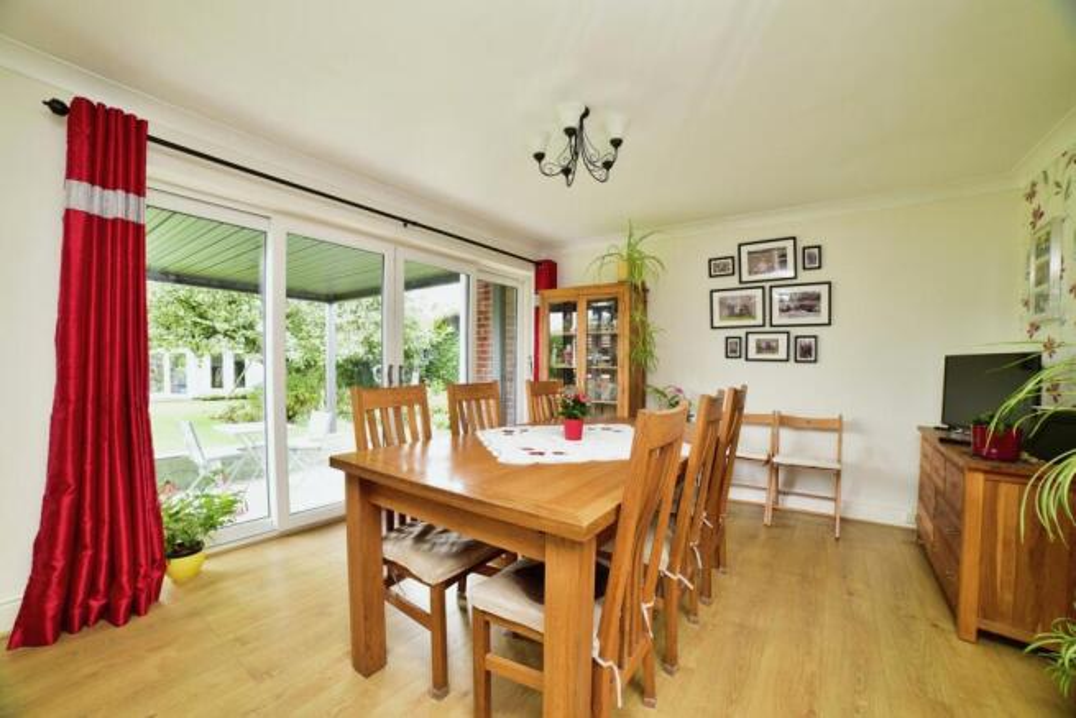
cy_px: 359
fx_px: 419
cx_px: 538
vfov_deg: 81.2
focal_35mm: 14
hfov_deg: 104.2
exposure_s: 1/10
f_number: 8
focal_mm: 14
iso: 320
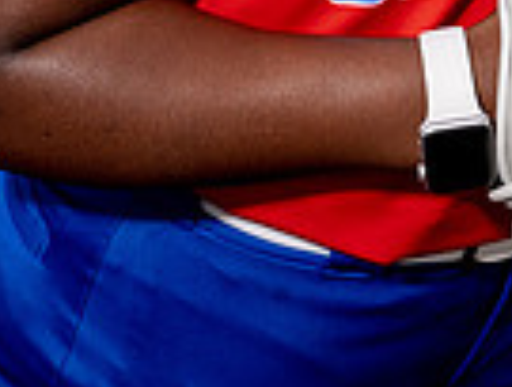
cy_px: -395
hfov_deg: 12.0
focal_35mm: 163
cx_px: 489
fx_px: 2417
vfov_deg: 8.6
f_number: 8
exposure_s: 1/250
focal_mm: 51
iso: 100
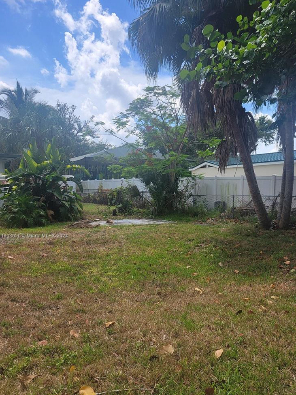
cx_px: 176
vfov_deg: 56.4
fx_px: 365
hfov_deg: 43.9
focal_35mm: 32
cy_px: 236
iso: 40
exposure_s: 1/1973
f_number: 1.8
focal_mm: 5.4
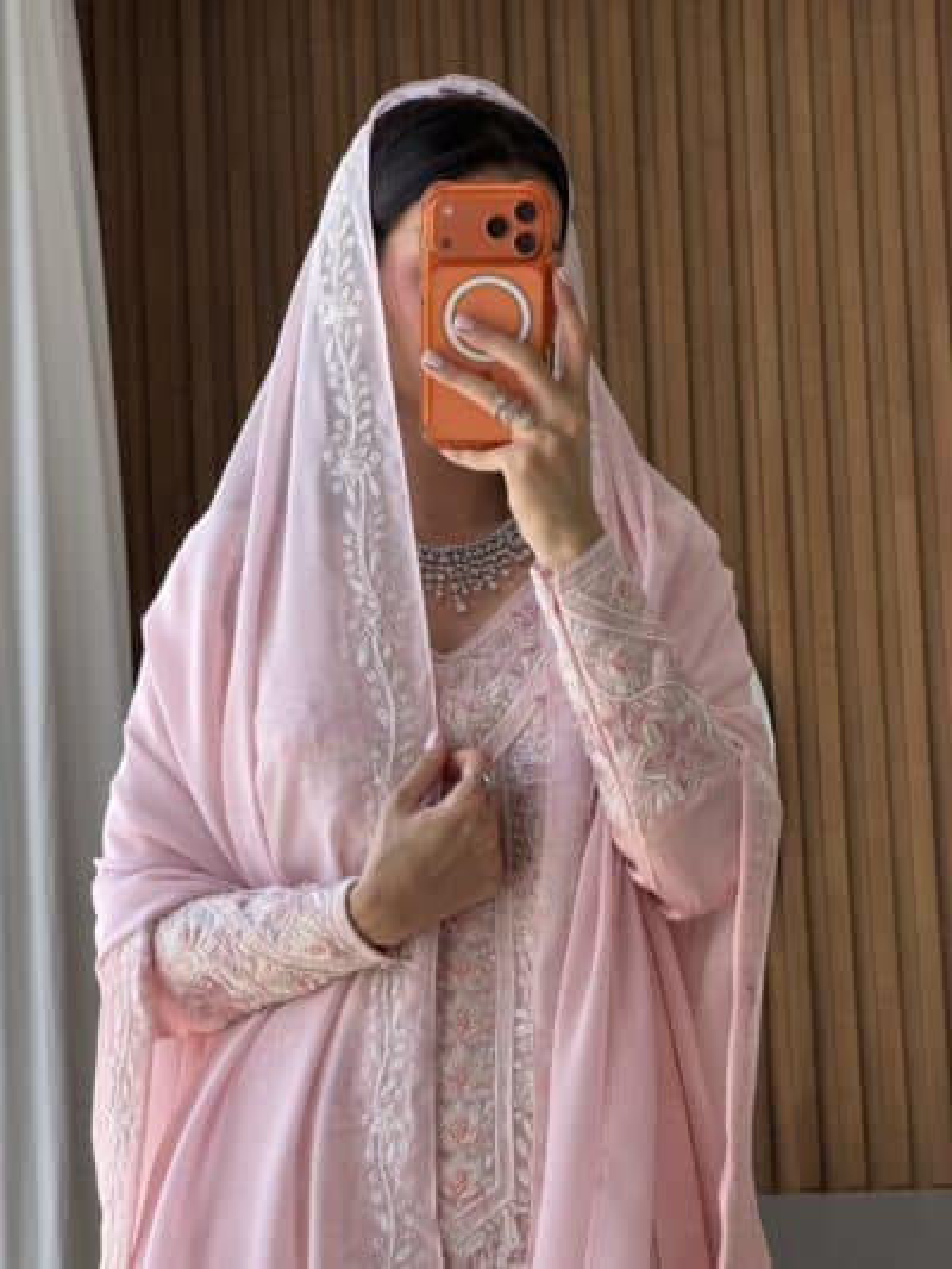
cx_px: 476
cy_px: 634
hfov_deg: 14.8
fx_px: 3665
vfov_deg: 19.6
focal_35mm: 100
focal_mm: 16.89
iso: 80
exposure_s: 1/121
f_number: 2.8
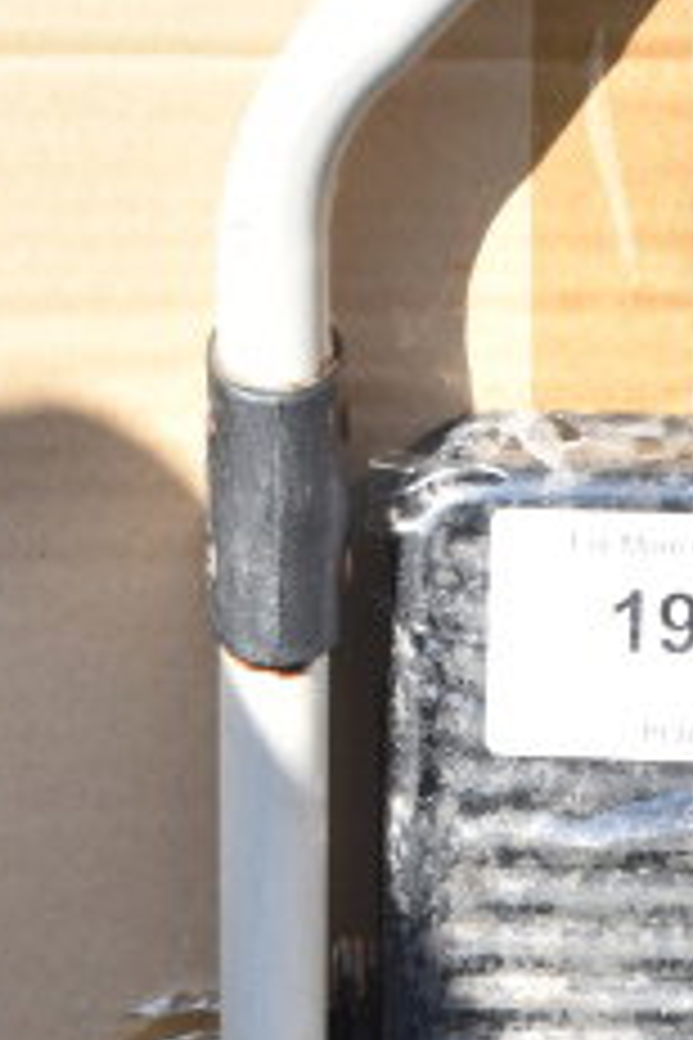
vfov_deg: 10.6
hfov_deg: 7.1
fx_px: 5486
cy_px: 1249
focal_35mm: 190
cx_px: 950
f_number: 7.1
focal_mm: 32
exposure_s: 1/200
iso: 200
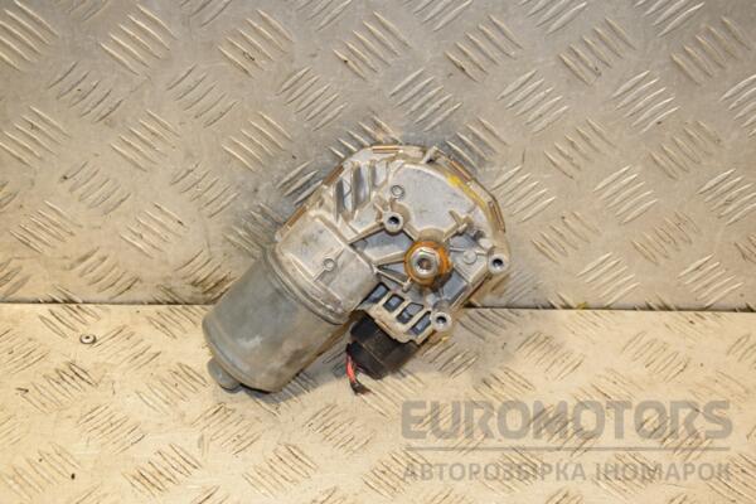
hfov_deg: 29.9
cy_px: 252
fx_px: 1417
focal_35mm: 68
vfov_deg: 20.2
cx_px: 378
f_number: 6.3
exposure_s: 1/200
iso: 800
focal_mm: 45
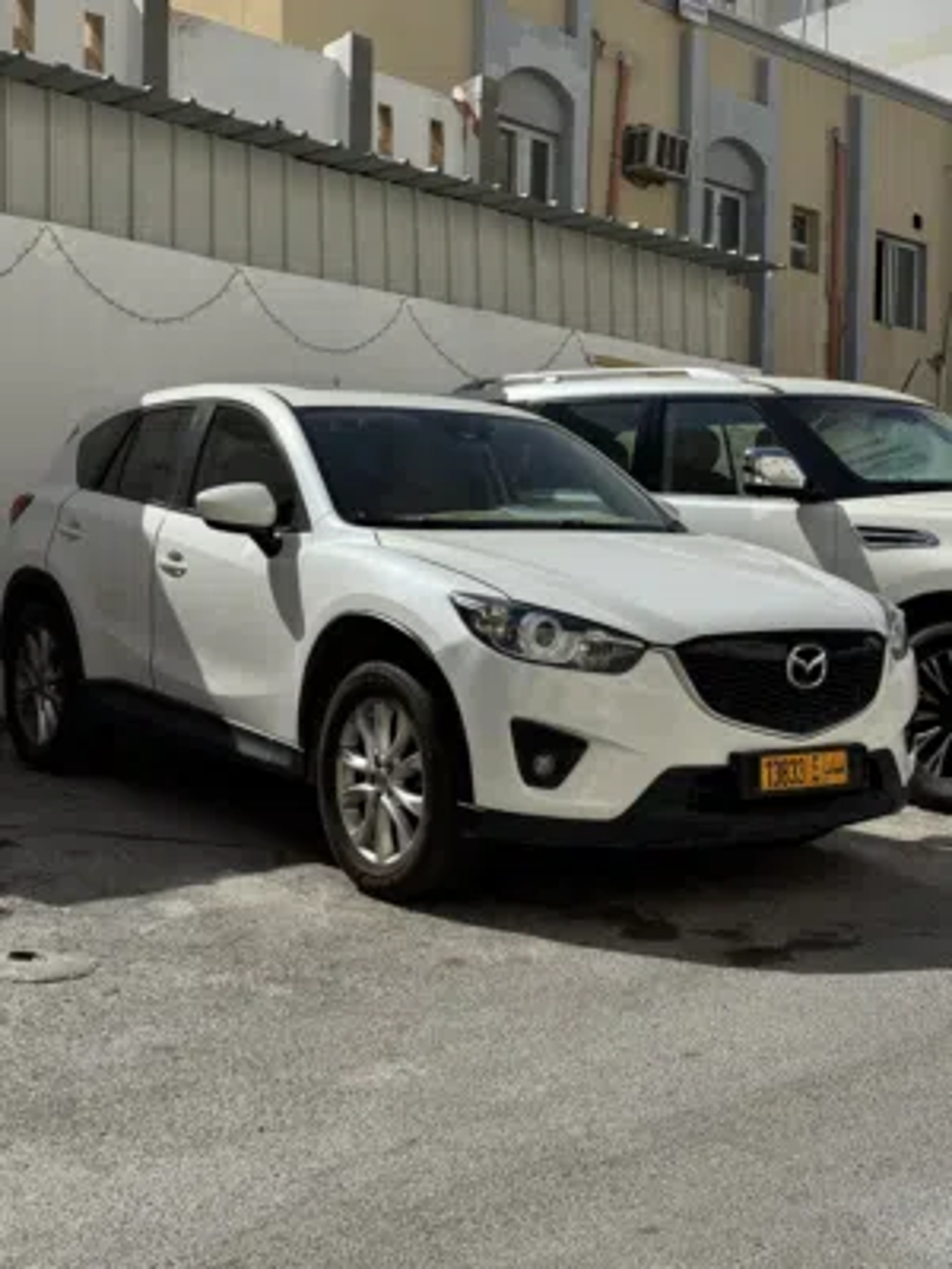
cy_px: 634
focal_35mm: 48
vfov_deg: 39.7
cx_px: 476
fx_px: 1760
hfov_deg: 30.3
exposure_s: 1/7937
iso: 64
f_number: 1.78
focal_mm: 6.76
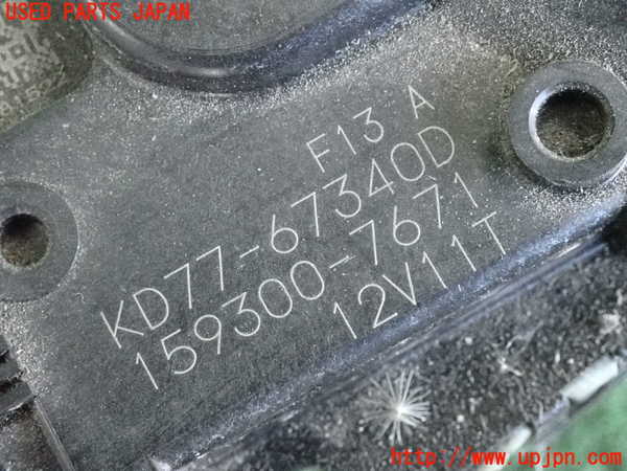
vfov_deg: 18.0
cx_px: 314
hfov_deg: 23.8
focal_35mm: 82
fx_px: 1485
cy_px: 236
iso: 6400
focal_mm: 14.62
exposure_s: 1/125
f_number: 4.3
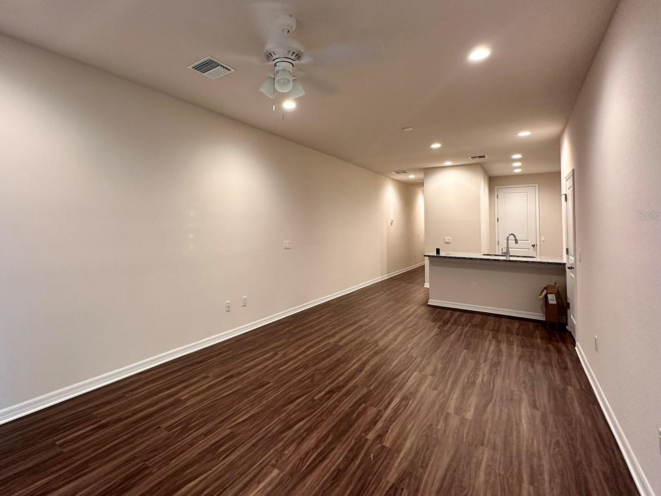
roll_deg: +0.7
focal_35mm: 17
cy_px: 215
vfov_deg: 74.3
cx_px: 284
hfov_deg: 90.5
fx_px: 325
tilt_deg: +2.1
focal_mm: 2.22
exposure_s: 1/60
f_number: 2.2
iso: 250
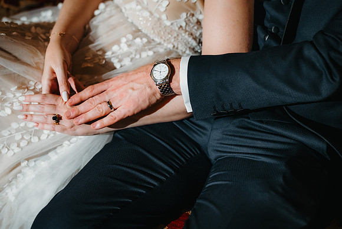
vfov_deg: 33.2
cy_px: 99
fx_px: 382
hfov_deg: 48.2
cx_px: 158
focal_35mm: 40
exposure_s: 1/200
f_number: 1.6
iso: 800
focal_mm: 35
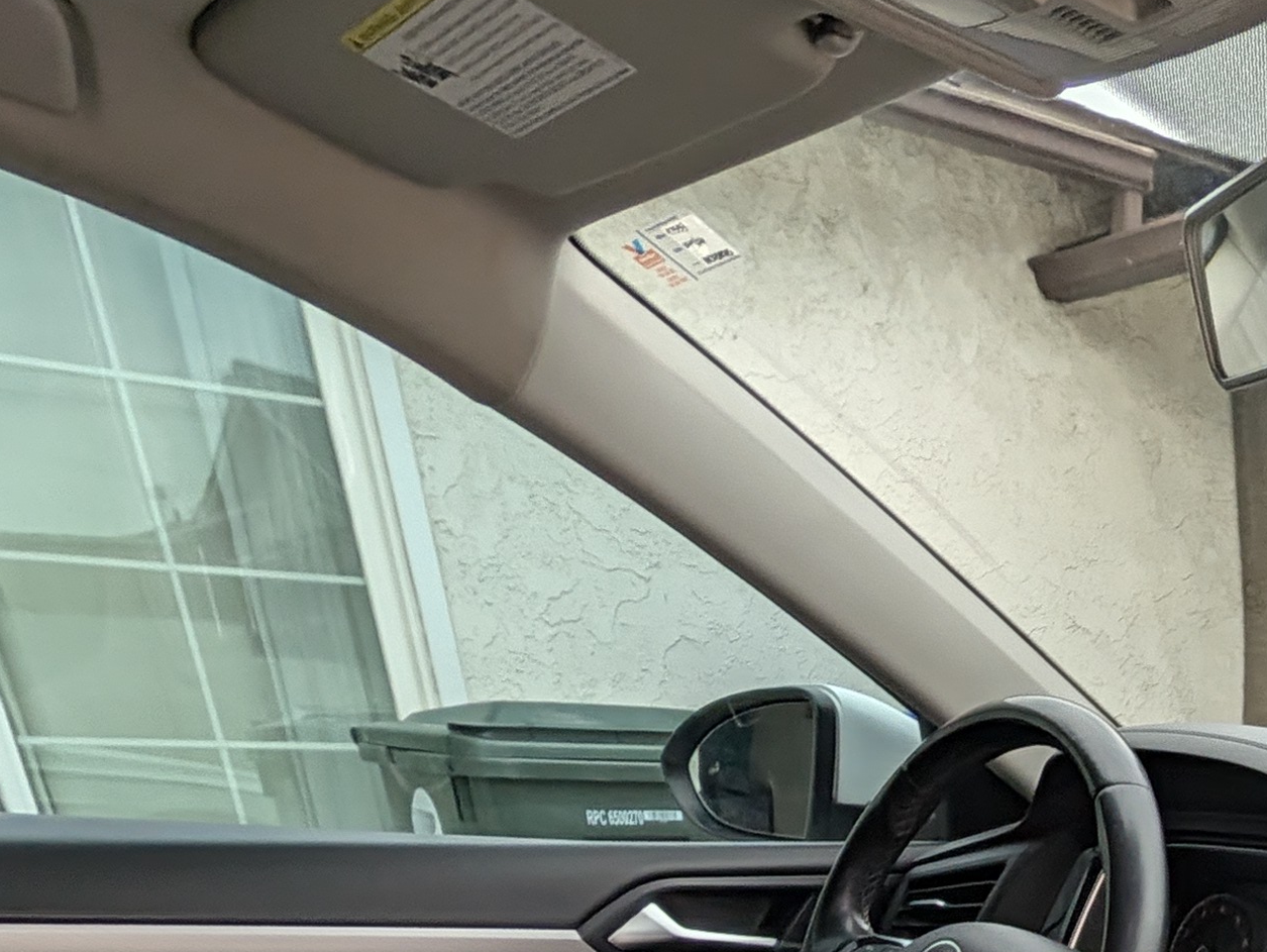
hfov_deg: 37.7
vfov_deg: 25.6
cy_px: 1489
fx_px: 1428
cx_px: 1474
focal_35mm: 39
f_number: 1.7
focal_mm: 2.02
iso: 48
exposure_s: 1/418
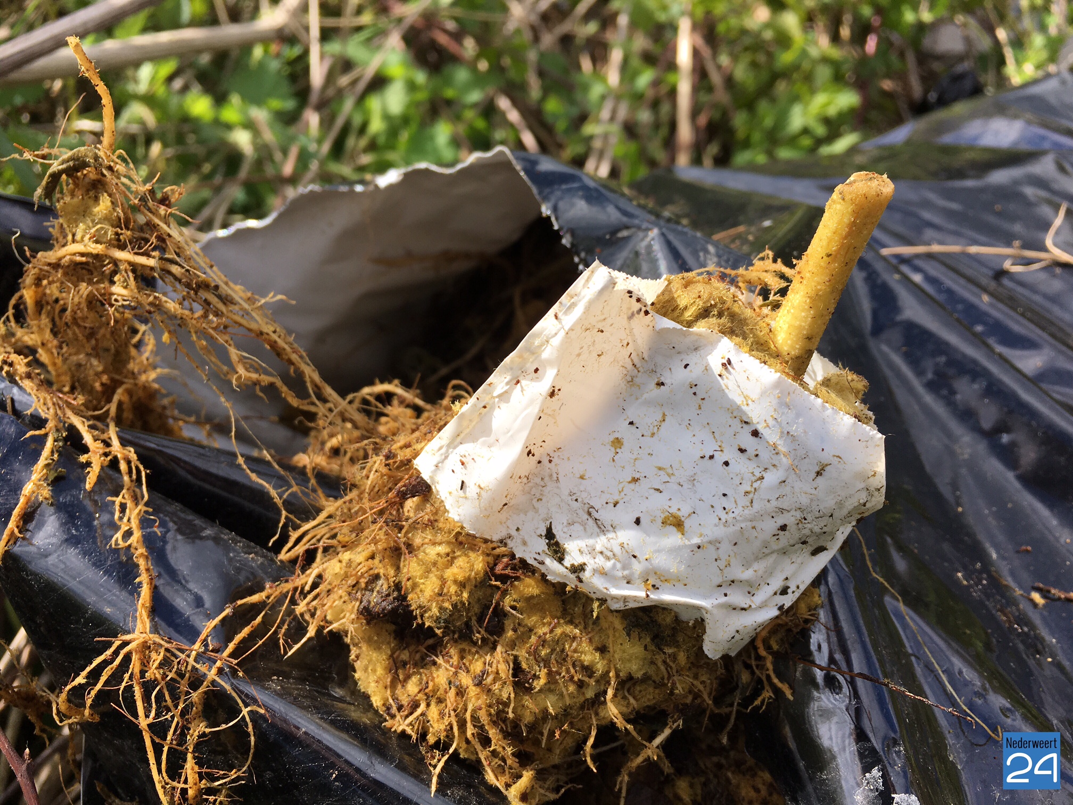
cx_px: 536
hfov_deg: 61.7
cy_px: 402
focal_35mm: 29
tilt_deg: -45.9
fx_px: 899
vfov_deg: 48.2
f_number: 2.2
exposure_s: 1/938
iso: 25
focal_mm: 4.15
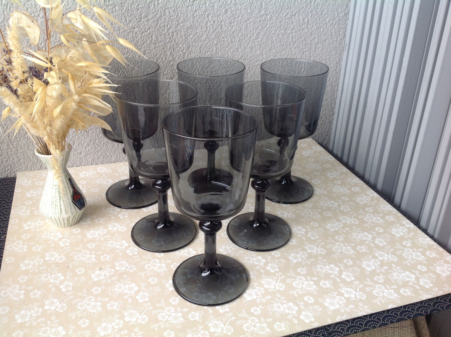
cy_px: 168
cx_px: 226
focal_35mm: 35
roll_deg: -3.7
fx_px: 455
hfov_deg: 52.7
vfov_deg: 40.6
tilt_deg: -26.9
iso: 50
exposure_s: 1/17
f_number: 2.4
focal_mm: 4.28
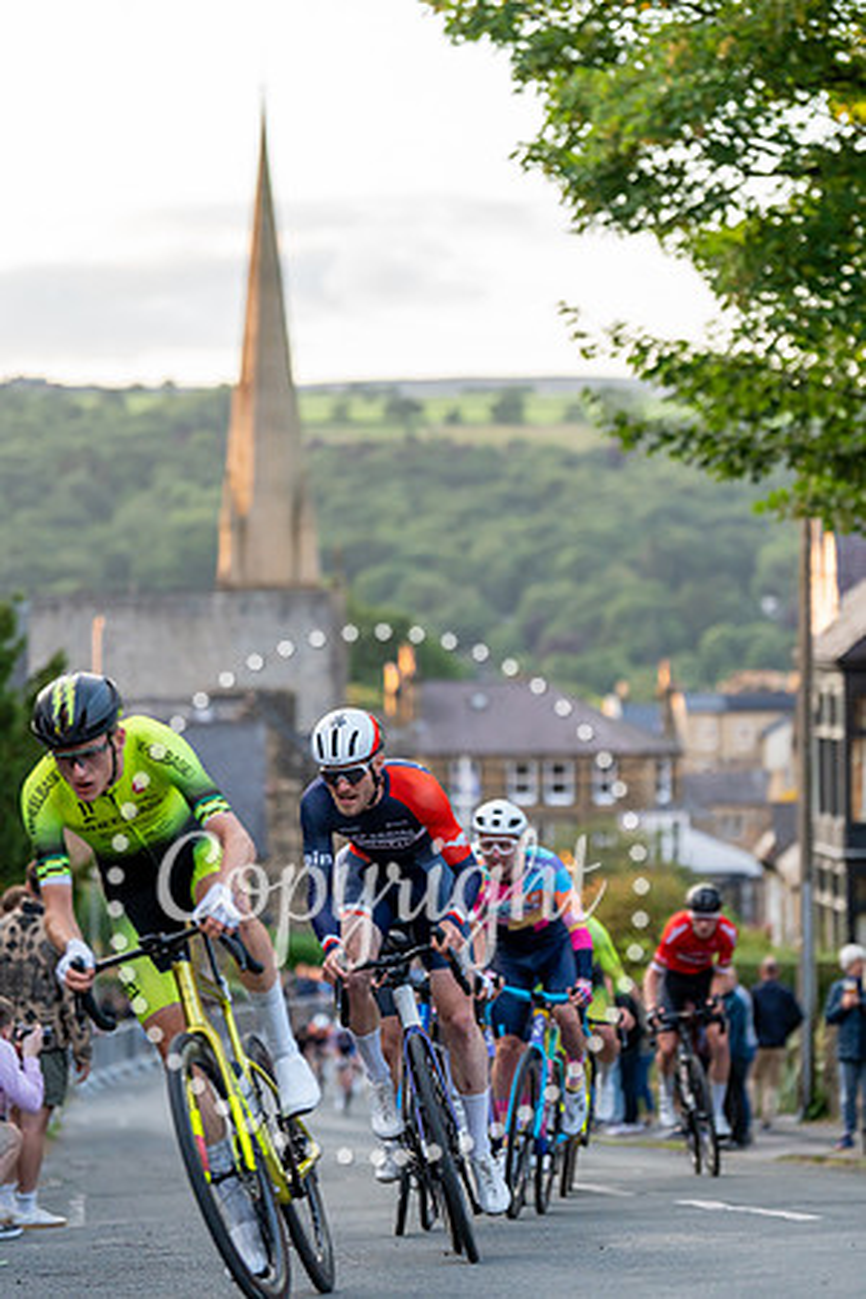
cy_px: 650
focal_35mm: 118
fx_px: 4258
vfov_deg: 17.3
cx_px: 433
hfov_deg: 11.6
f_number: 2.8
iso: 2000
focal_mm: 118
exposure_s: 1/1000
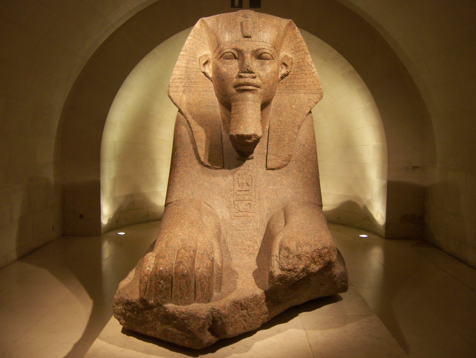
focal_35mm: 36
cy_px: 179
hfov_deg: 51.3
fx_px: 495
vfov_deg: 39.7
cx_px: 238
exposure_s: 1/8
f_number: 2.8
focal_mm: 6
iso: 160
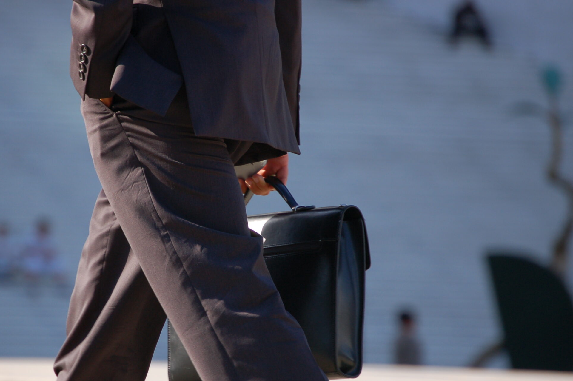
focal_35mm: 400
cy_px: 235
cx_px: 219
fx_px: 6362
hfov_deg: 5.2
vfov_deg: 3.4
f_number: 5.6
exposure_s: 1/320
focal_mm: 200
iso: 200
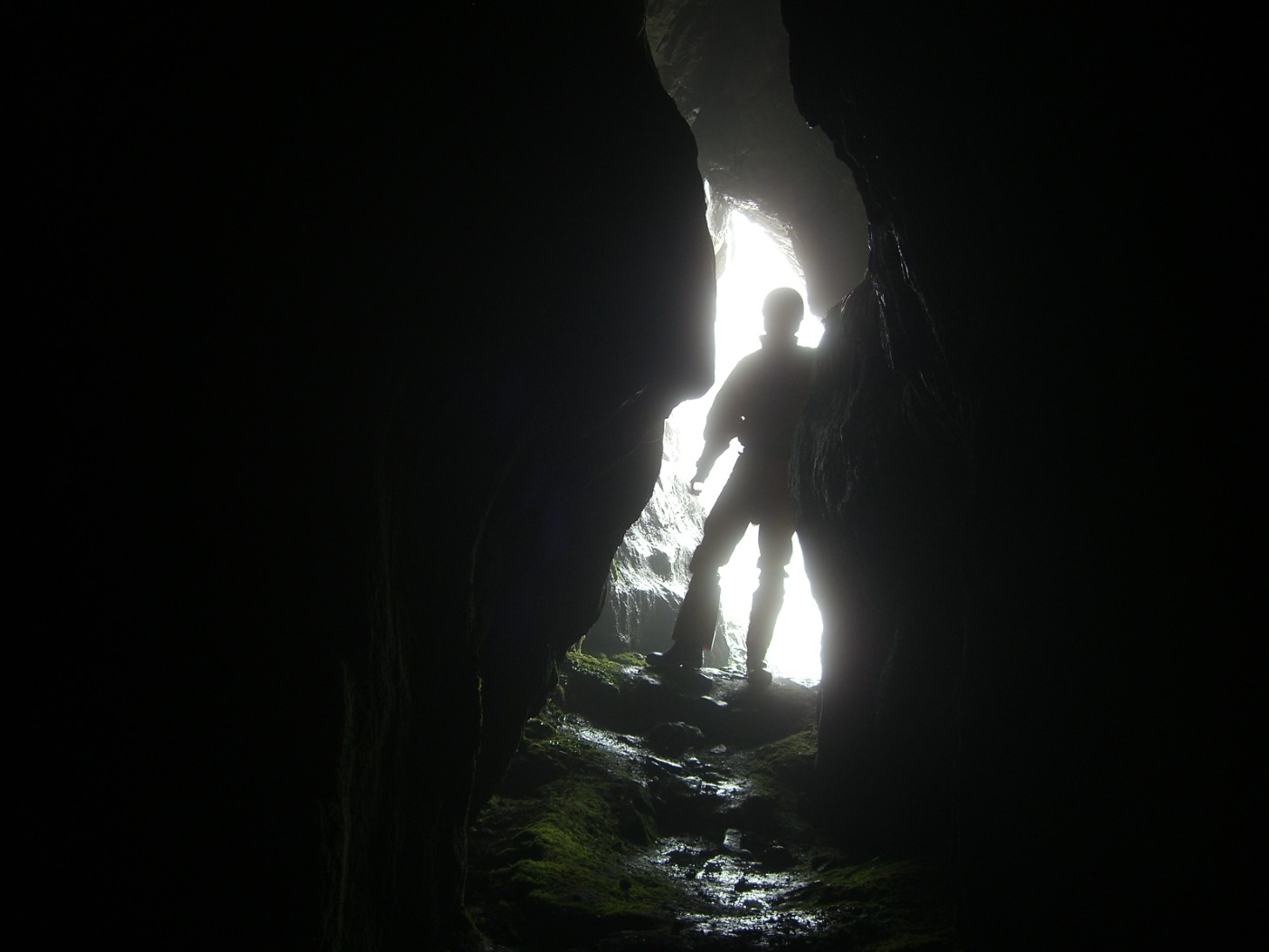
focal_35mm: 39
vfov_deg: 36.8
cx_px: 626
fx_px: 1430
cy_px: 474
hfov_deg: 47.9
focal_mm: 7.9
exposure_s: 1/3.33
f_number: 2.8
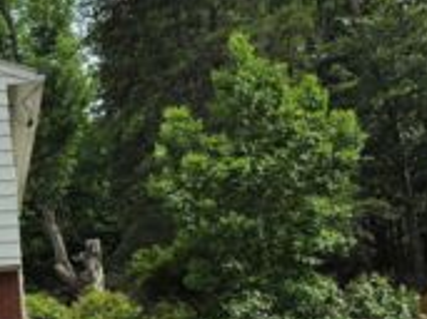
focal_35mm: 86
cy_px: 237
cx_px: -262
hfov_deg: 19.1
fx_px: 1060
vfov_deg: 17.1
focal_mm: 6.5
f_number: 1.4
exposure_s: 1/7329
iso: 64
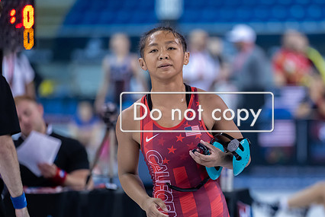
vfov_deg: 5.1
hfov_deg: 7.6
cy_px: 112
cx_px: 197
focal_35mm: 272
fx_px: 2458
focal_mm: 200
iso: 3200
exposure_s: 1/800
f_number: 3.2
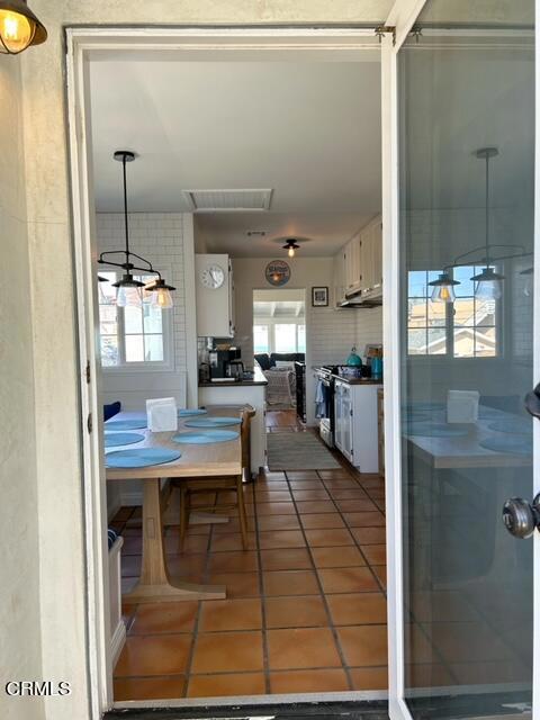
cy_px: 360
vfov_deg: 67.3
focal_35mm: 26
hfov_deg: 53.1
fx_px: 541
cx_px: 270
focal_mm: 5.7
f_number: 1.5
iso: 50
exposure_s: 1/220
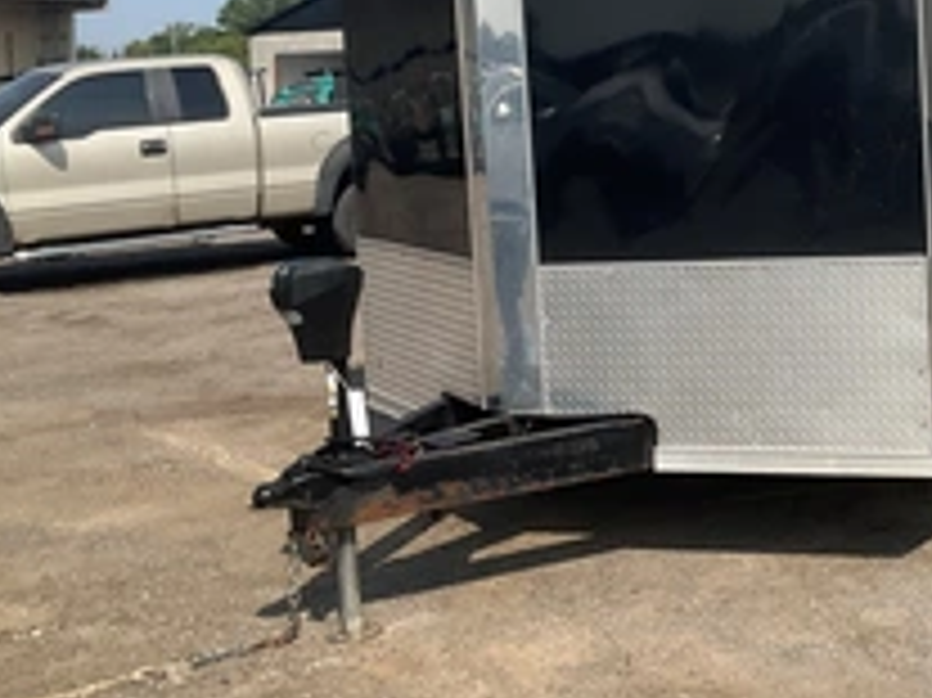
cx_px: 810
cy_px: 167
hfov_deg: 32.9
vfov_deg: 25.7
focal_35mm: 56
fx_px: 1507
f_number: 1.8
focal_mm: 3
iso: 25
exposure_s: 1/2058
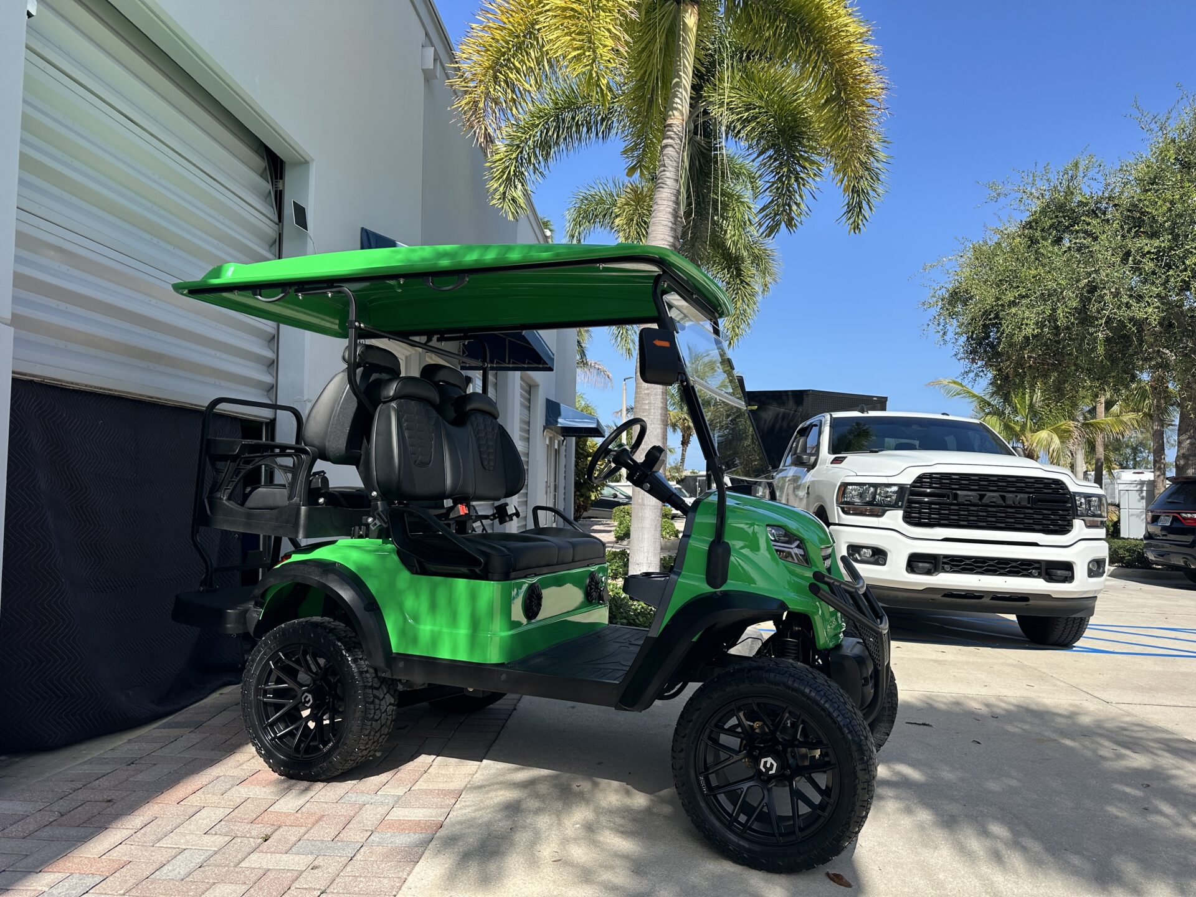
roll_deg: -1.5
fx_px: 829
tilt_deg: +1.8
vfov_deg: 56.8
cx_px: 598
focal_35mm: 24
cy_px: 448
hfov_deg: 71.6
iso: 80
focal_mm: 6.86
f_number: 1.78
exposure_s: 1/2591
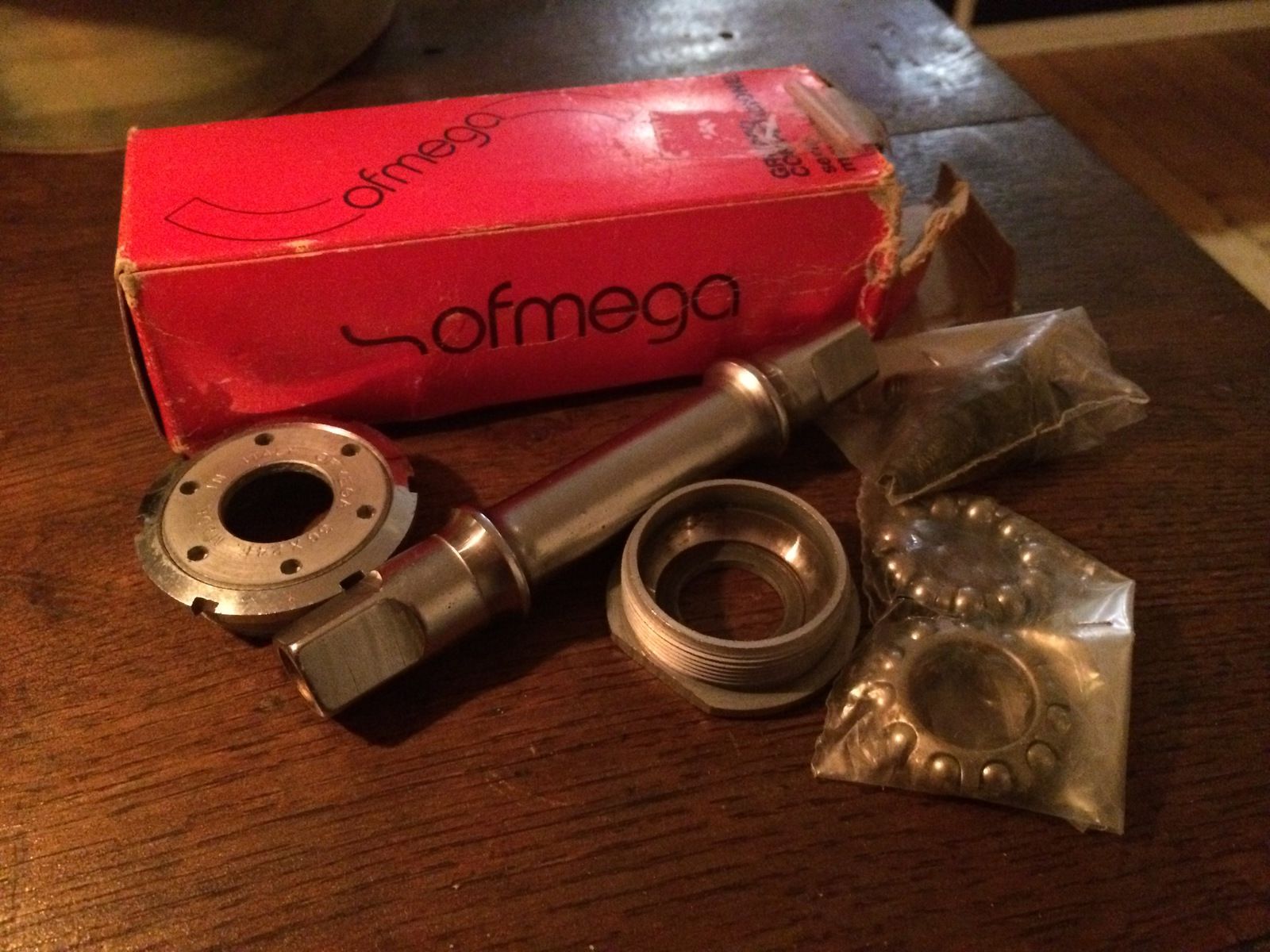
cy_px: 476
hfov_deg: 61.7
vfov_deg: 48.2
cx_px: 635
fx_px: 1064
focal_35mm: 29
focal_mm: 4.15
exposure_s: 1/17
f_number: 2.2
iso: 640
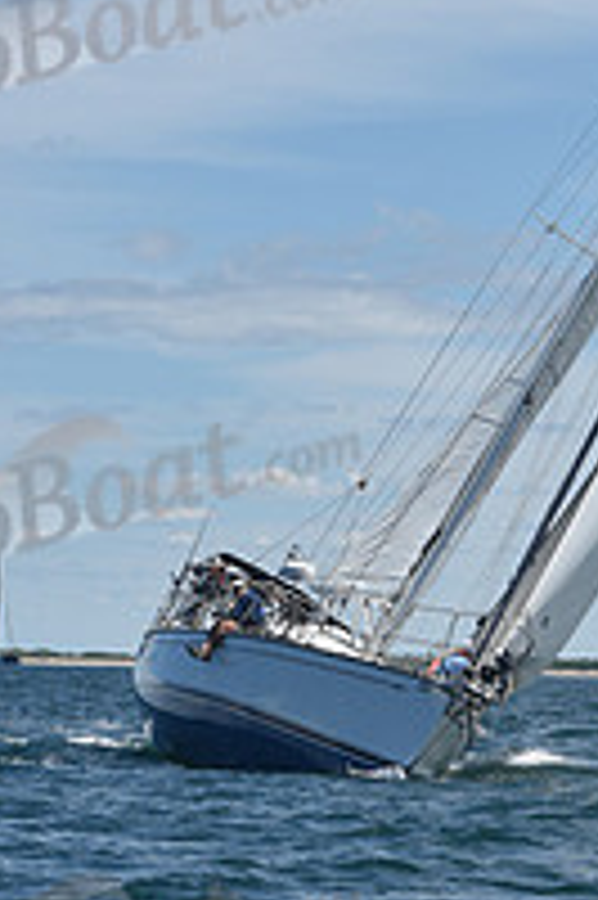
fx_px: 5066
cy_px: 216
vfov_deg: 10.1
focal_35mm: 203
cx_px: 596
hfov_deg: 6.7
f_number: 11
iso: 250
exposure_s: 1/800
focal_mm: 70
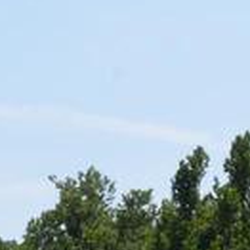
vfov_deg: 9.1
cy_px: 531
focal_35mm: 179
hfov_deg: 9.3
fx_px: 1463
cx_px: -191
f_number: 16
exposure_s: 1/250
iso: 400
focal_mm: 18
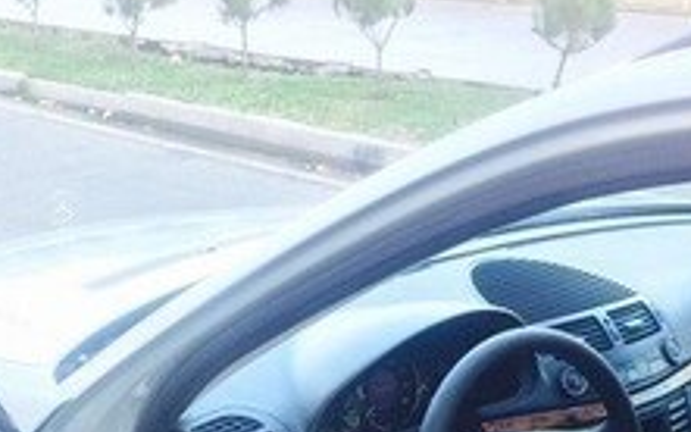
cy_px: 576
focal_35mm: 69
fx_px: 1299
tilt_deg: -30.3
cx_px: 263
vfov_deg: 17.6
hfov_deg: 29.7
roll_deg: +2.2
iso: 64
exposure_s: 1/100
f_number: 2.2
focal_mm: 4.15
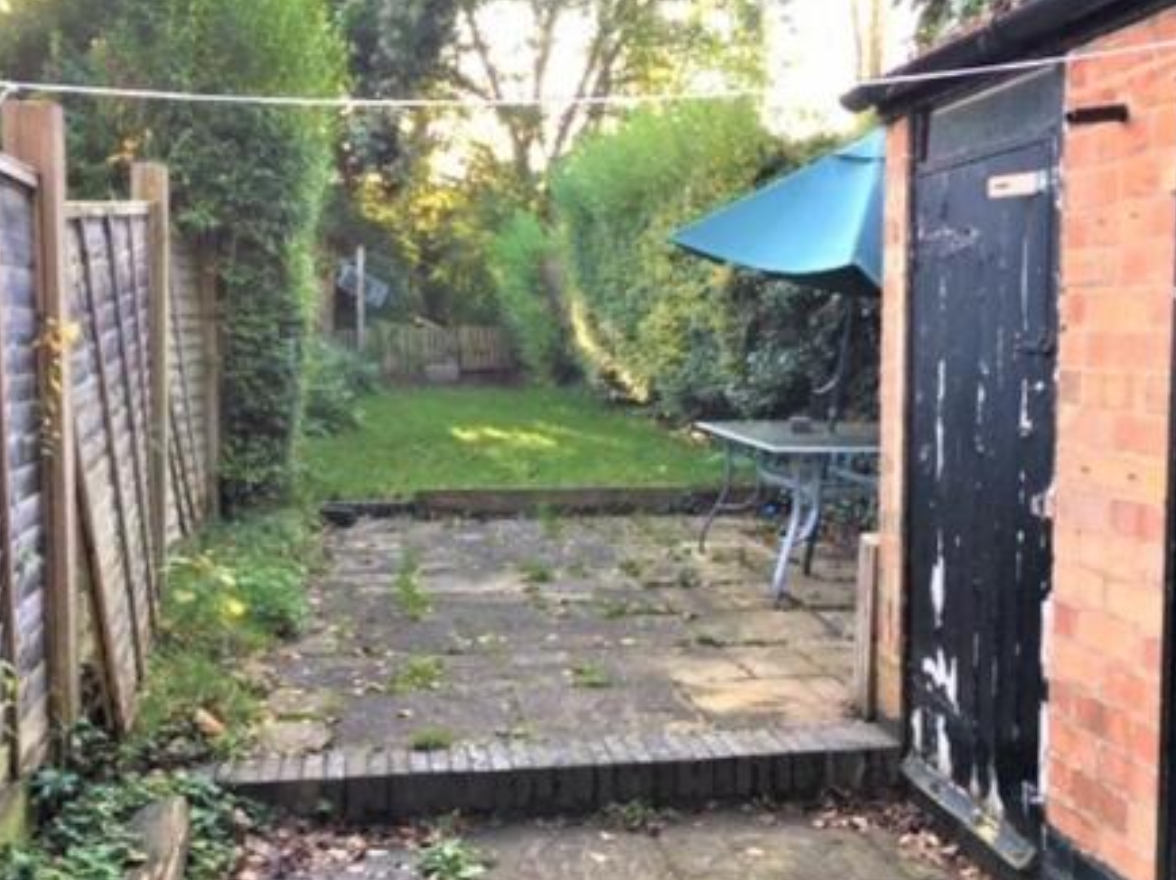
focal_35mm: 39
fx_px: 1324
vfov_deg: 36.8
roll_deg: -1.0
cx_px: 592
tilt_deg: -4.7
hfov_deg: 47.9
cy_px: 445
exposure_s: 1/100
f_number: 2.2
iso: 40
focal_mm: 4.15
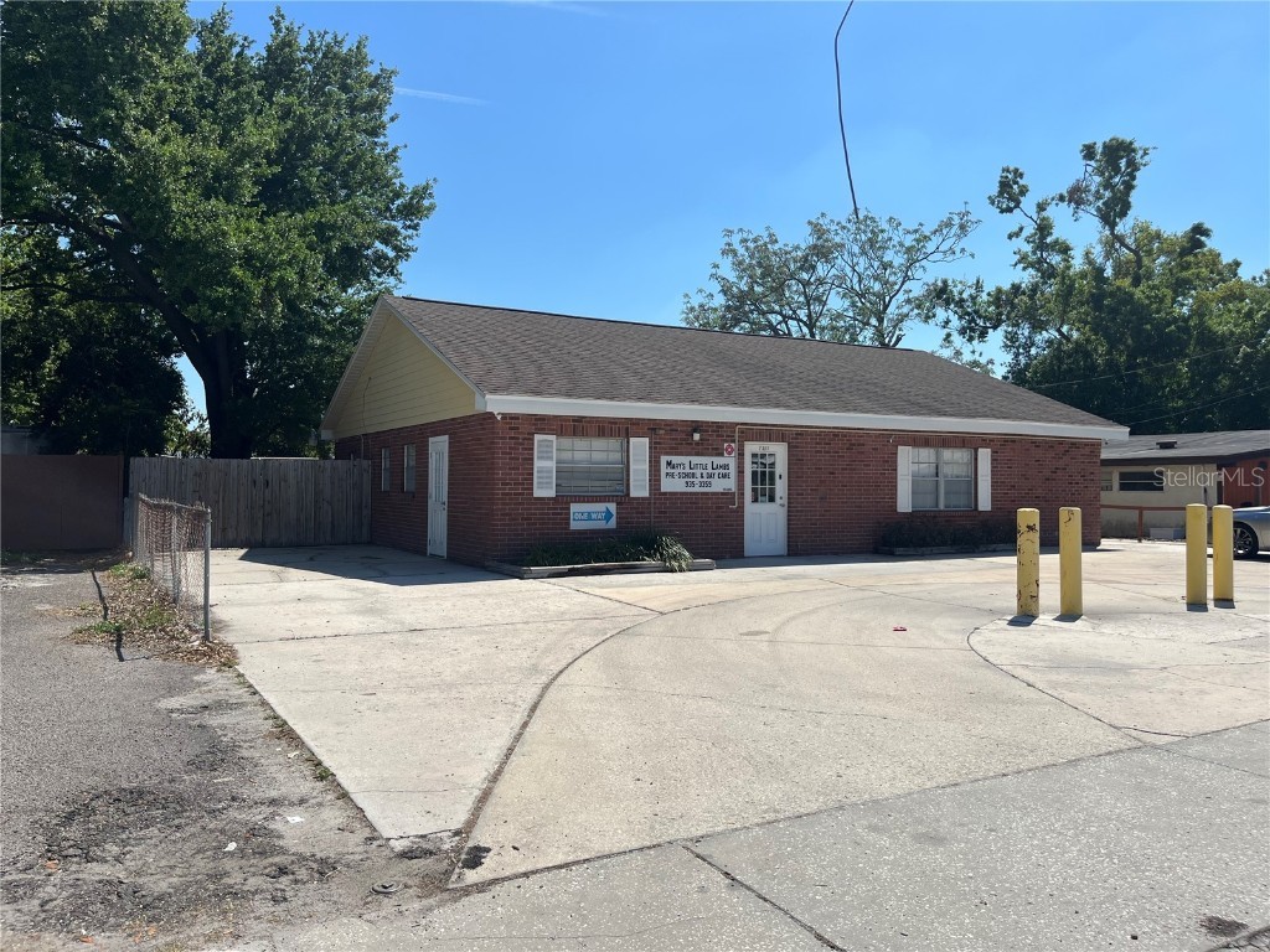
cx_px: 635
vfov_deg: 53.1
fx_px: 954
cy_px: 476
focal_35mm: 26
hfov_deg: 67.3
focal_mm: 5.1
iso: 50
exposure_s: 1/5556
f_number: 1.6
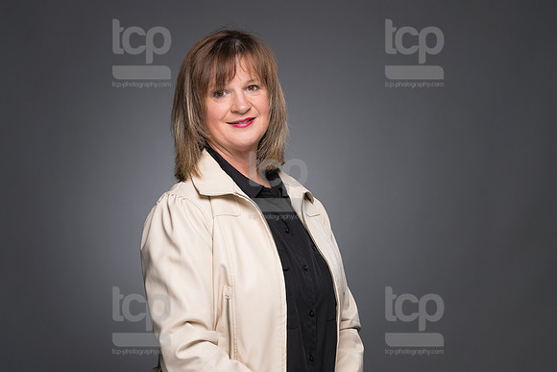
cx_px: 264
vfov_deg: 11.3
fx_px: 1884
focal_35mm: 122
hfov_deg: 16.8
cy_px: 170
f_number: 5.6
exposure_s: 1/250
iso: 200
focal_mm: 95
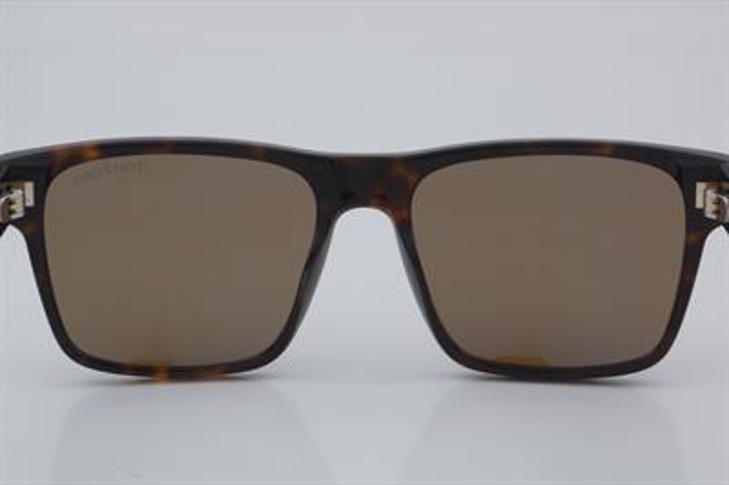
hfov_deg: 24.6
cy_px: 242
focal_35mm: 82
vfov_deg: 16.5
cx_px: 364
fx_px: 1669
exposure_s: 1/4
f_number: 32
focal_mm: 55
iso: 100
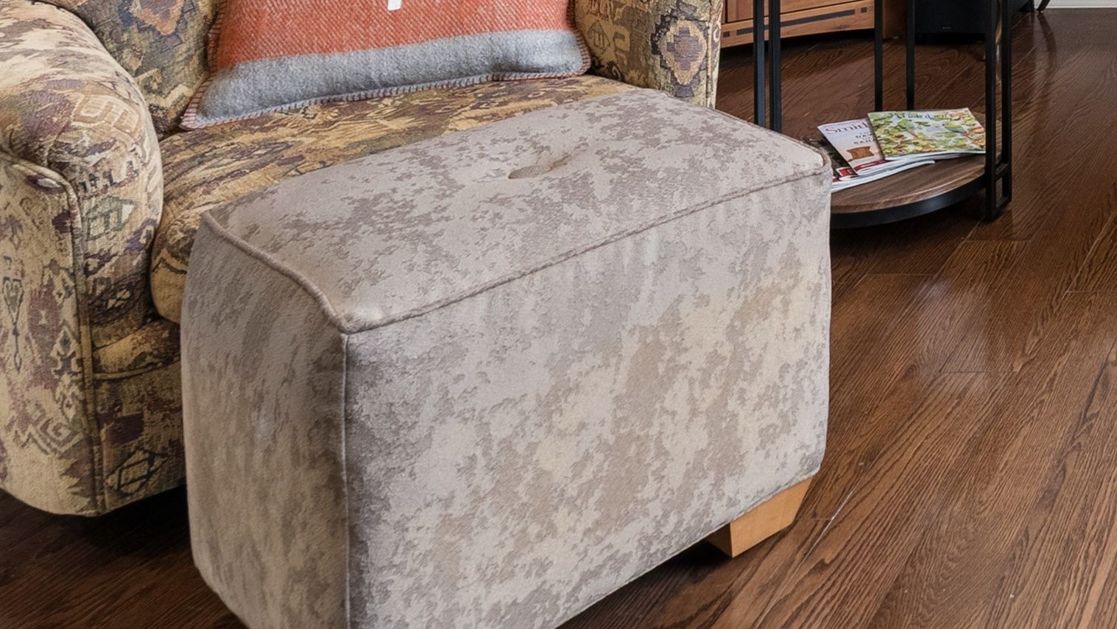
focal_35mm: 41
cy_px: -340
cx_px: 1438
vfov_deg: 22.9
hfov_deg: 35.0
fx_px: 1215
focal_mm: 14
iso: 640
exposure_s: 1/30
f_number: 9
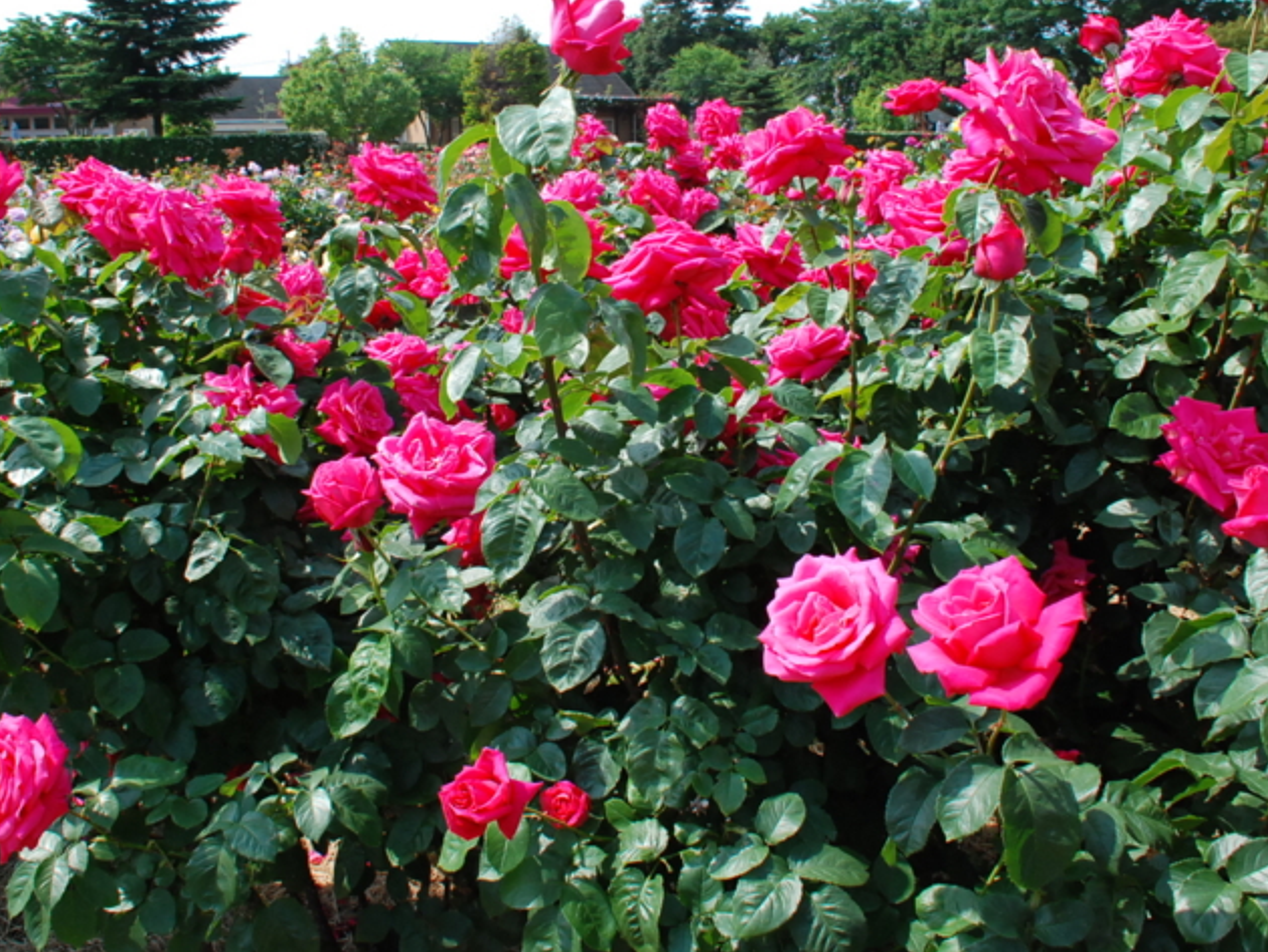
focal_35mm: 33
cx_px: 580
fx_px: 1209
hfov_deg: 55.3
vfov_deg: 42.9
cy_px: 419
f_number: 11
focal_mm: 18
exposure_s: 1/500
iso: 800
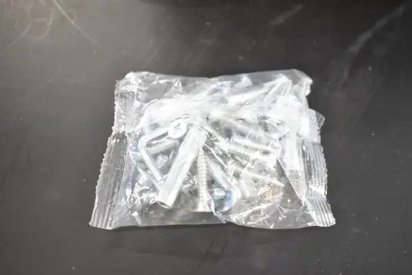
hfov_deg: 53.1
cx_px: 206
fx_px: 412
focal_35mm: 36
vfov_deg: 36.9
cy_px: 138
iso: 2000
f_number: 4
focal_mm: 24
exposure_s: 1/40
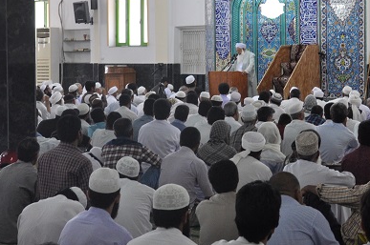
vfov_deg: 14.6
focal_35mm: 93
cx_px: 199
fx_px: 955
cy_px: 77
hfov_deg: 21.9
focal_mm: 24
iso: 500
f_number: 4
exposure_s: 1/60
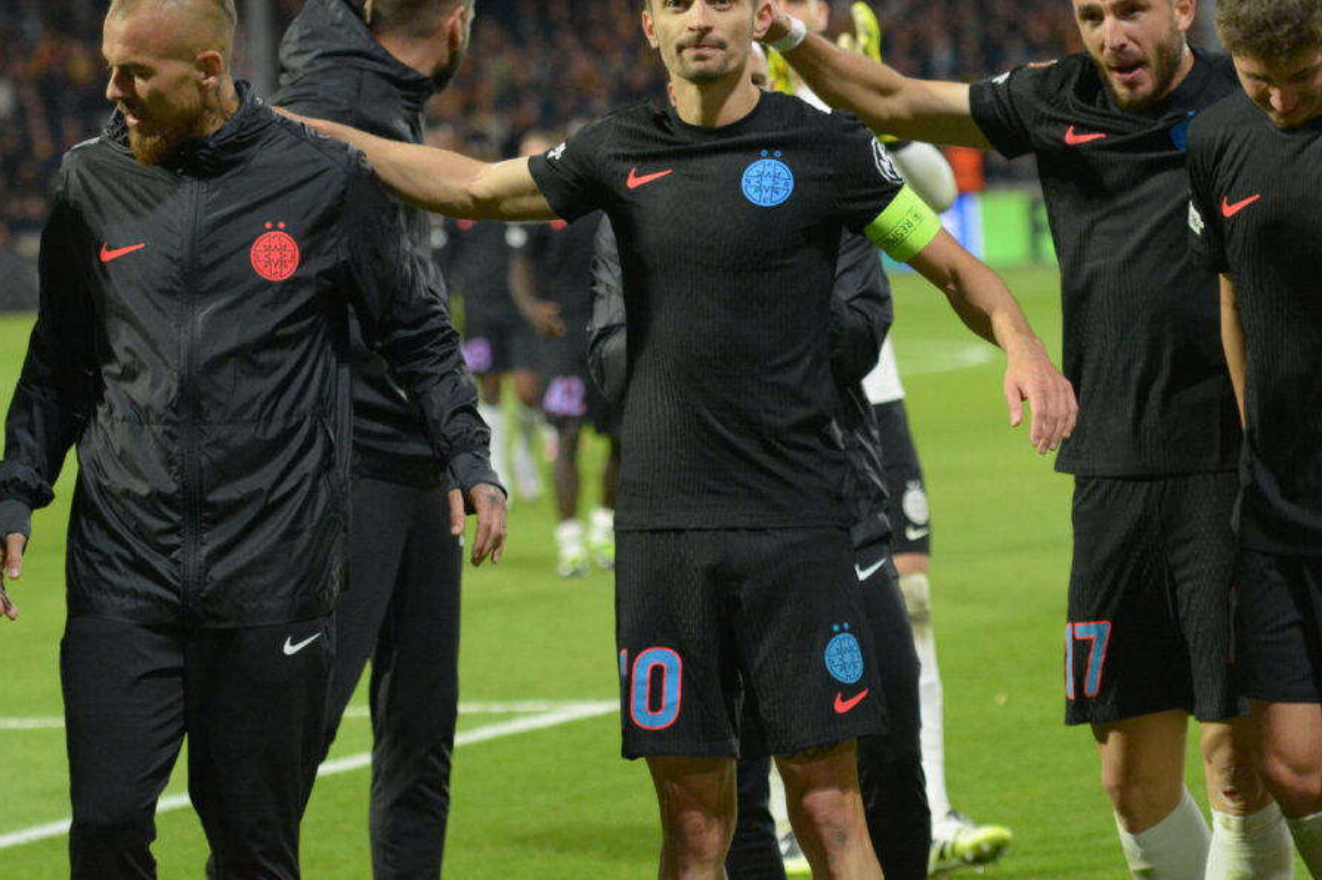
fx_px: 8443
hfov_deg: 9.0
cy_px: 227
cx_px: 799
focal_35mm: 230
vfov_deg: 6.0
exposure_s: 1/1000
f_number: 2.8
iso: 2500
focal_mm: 98
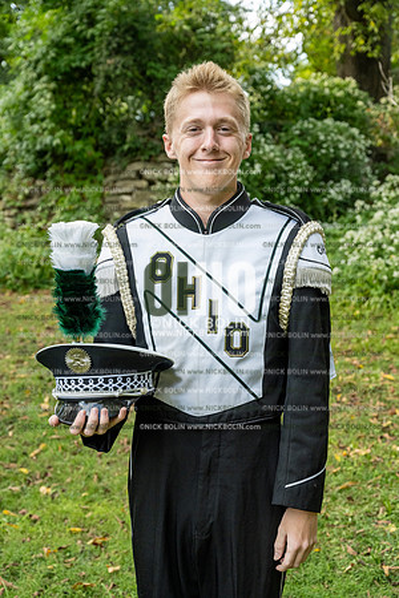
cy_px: 299
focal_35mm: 54
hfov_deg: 25.1
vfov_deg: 36.9
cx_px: 200
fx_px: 898
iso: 1000
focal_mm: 54
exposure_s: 1/640
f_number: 5.6
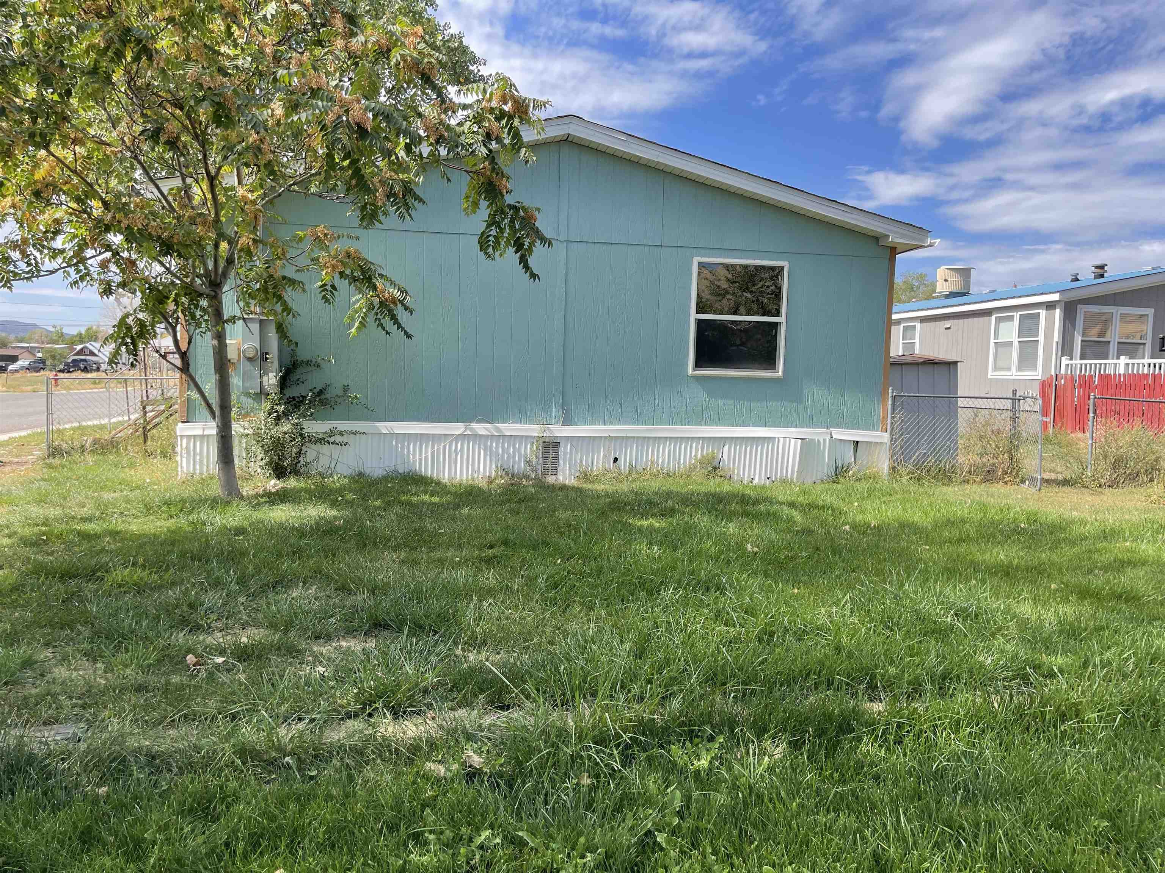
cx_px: 582
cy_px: 436
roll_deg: -1.4
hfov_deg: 69.4
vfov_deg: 54.9
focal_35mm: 25
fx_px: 841
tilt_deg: -2.9
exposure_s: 1/1553
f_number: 1.6
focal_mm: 5.1
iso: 32
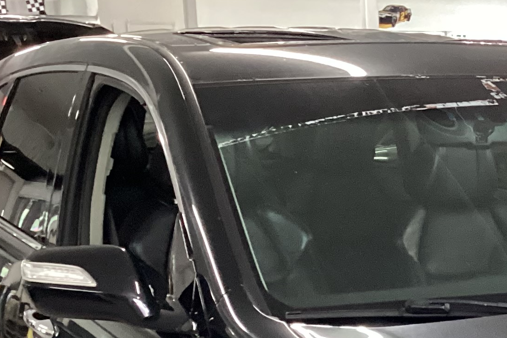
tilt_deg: -17.0
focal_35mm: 96
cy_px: 486
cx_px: 542
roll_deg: -0.3
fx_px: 1352
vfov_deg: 13.5
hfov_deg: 20.4
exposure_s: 1/60
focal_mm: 3.3
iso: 320
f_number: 2.4
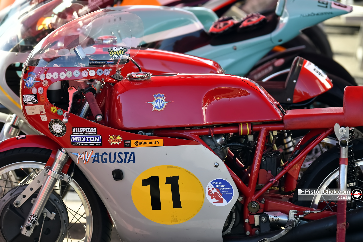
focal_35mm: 225
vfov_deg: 6.1
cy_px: 121
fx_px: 2268
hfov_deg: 9.1
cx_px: 182
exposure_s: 1/200
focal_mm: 150
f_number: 2.8
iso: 140
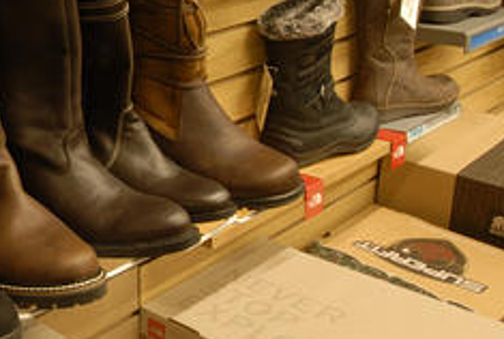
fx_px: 842
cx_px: 17
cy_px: 70
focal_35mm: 60
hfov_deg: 31.2
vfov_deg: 22.5
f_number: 22
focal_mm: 20
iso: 200
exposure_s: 7.1
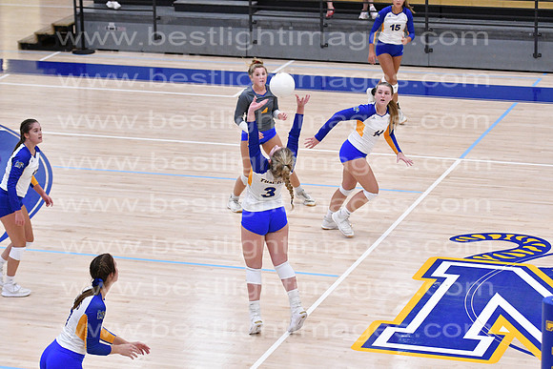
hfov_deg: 16.6
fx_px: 1890
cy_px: 184
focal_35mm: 123
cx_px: 276
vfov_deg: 11.2
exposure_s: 1/1000
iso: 6400
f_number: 3.2
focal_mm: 82
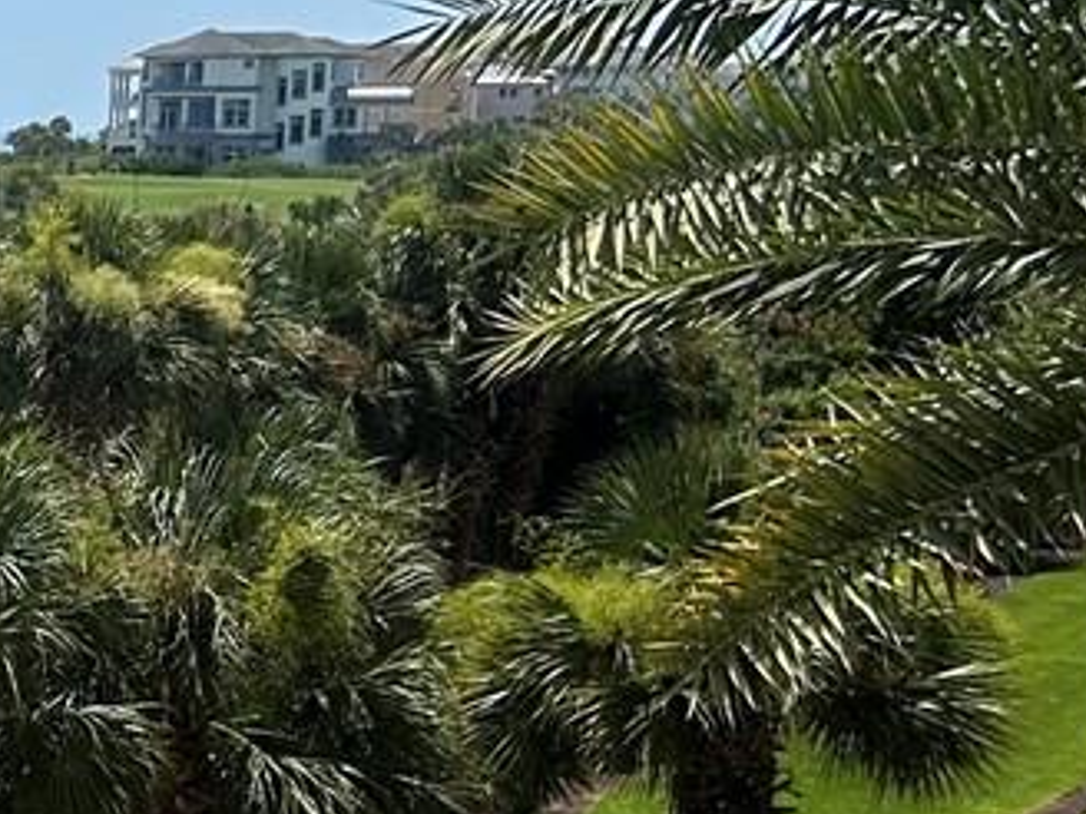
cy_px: 645
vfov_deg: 11.6
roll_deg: -0.5
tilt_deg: -7.5
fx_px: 3984
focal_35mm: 127
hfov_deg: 13.1
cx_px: -1202
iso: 50
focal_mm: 5.7
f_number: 1.5
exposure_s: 1/5319
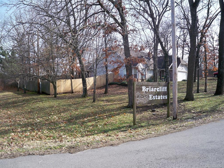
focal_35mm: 35
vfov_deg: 40.7
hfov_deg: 52.6
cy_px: 84
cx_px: 112
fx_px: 226
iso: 80
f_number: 3.1
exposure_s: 1/500
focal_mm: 6.3
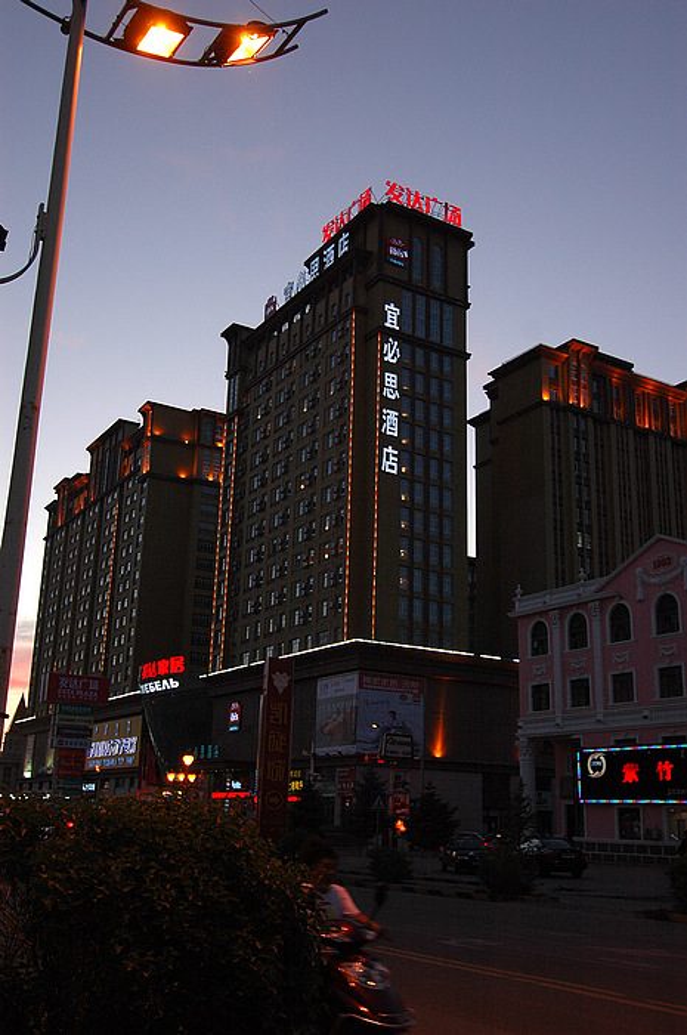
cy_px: 518
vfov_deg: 53.2
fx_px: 1033
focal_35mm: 36
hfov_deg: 36.8
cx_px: 344
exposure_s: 1/60
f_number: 4
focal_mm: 24
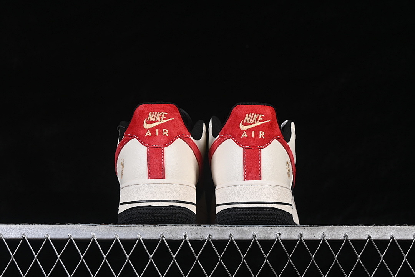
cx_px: 208
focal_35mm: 75
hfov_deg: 27.0
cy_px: 138
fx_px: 865
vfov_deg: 18.2
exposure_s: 1/80
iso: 160
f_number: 8
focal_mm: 50
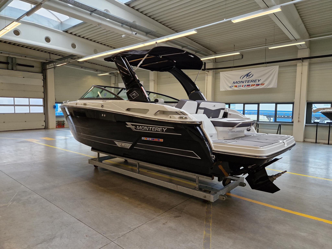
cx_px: 166
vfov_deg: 58.9
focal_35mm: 23
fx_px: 221
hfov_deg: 73.9
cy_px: 124
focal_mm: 5.4
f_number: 1.8
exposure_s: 1/100
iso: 125
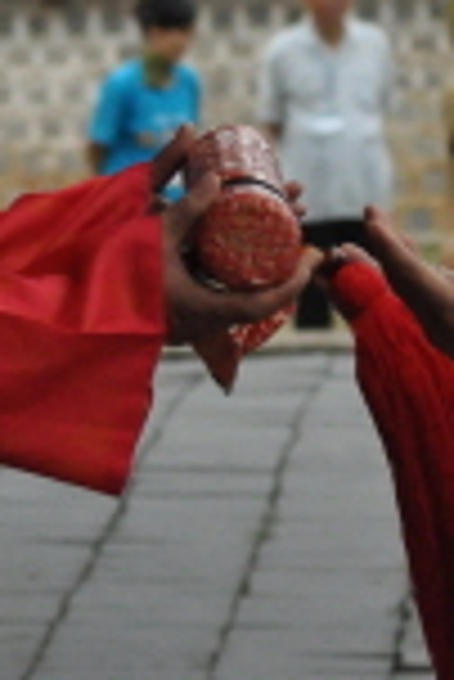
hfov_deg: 1.1
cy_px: 155
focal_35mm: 1272
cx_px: 467
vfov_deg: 1.6
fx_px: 24005
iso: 2000
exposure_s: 1/1600
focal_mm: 200
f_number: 5
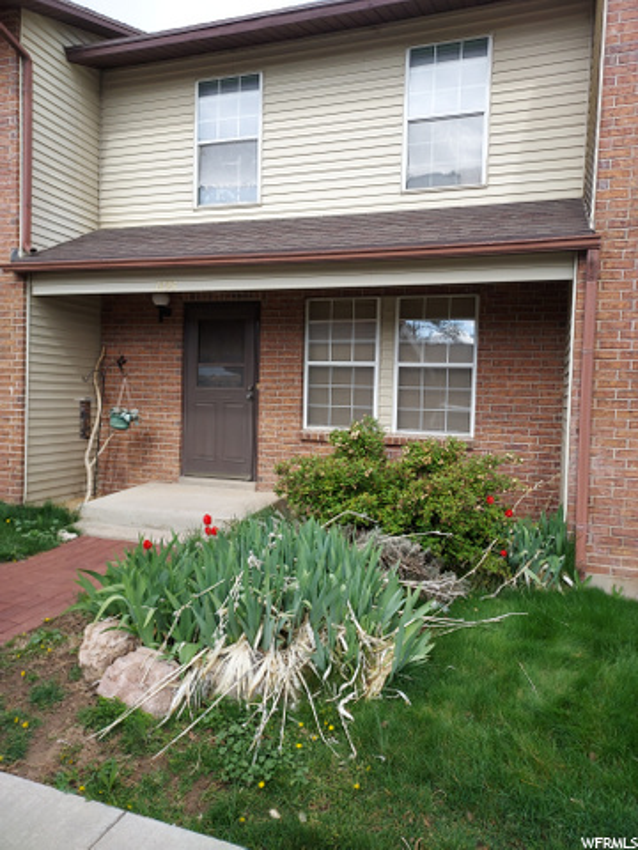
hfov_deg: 56.8
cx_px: 319
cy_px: 425
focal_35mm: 24
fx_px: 590
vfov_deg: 71.6
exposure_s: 1/253
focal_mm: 4.6
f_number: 1.8
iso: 40
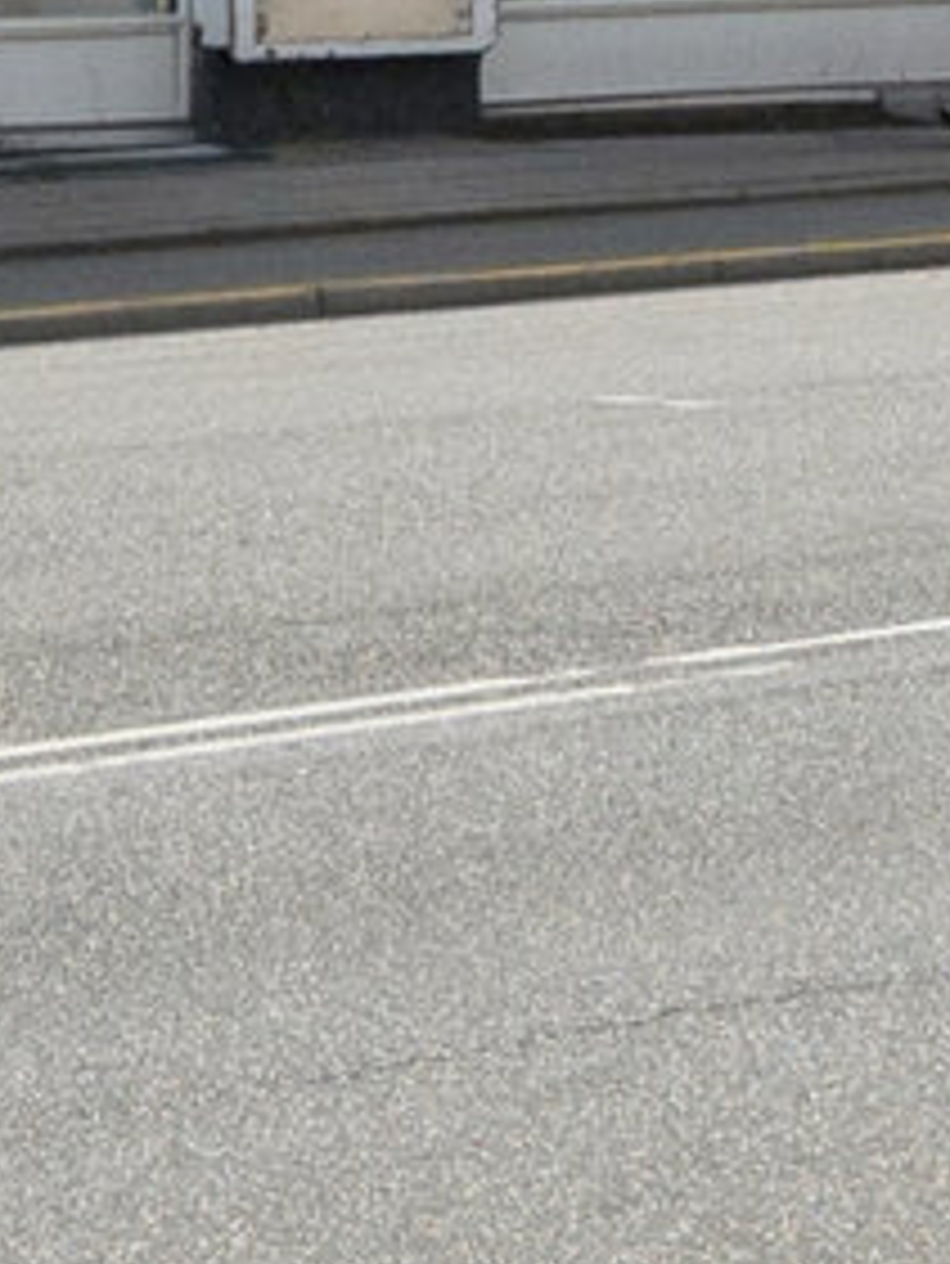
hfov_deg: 7.0
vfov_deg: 8.6
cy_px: -1804
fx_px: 7683
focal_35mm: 210
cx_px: 1463
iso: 400
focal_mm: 20.5
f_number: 6.3
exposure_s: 1/2000
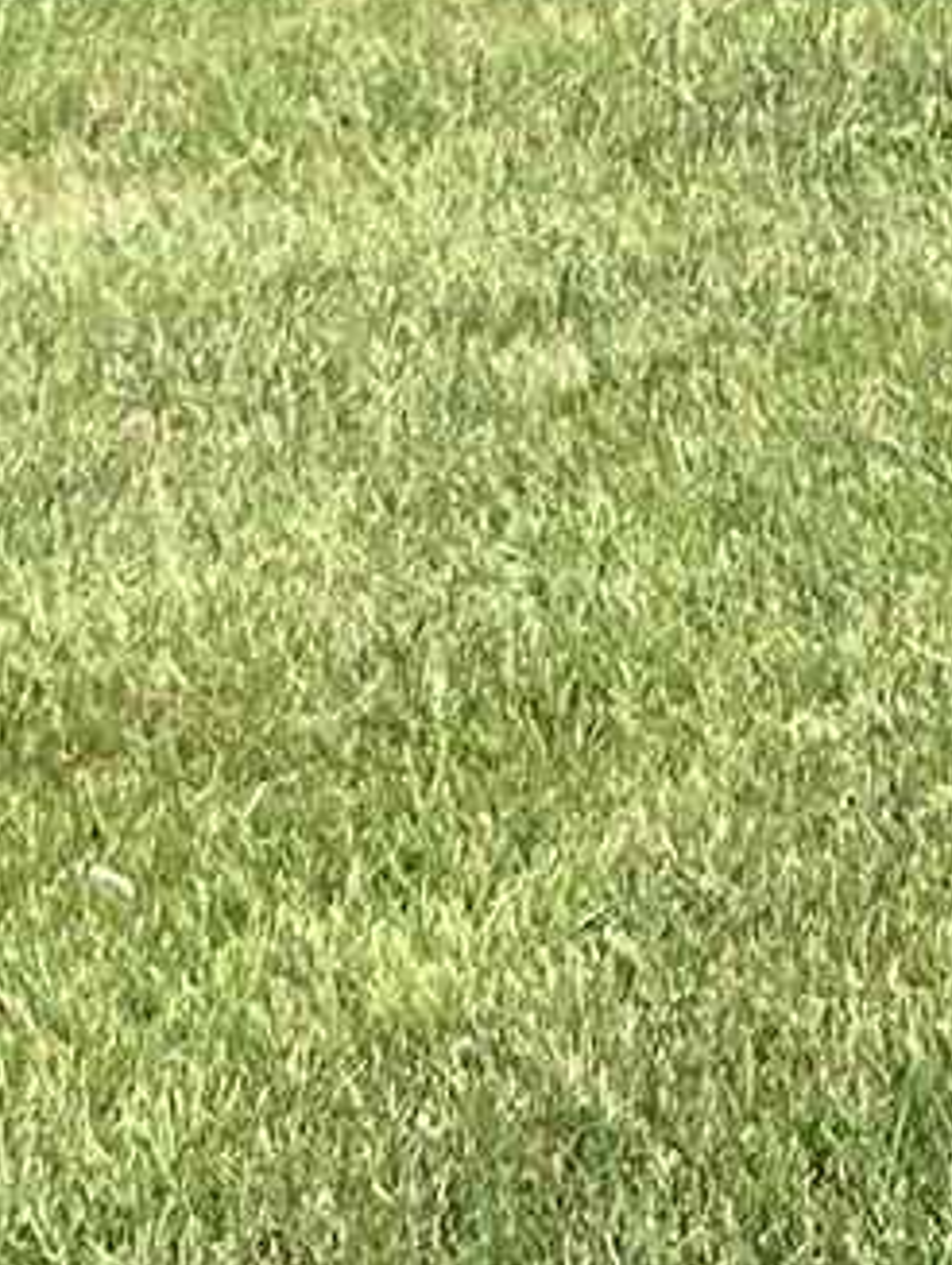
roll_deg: +2.4
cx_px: 2225
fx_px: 6697
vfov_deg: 9.5
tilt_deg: -0.7
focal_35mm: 183
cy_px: -1849
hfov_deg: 7.6
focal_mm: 5.1
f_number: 1.6
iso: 50
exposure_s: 1/1776
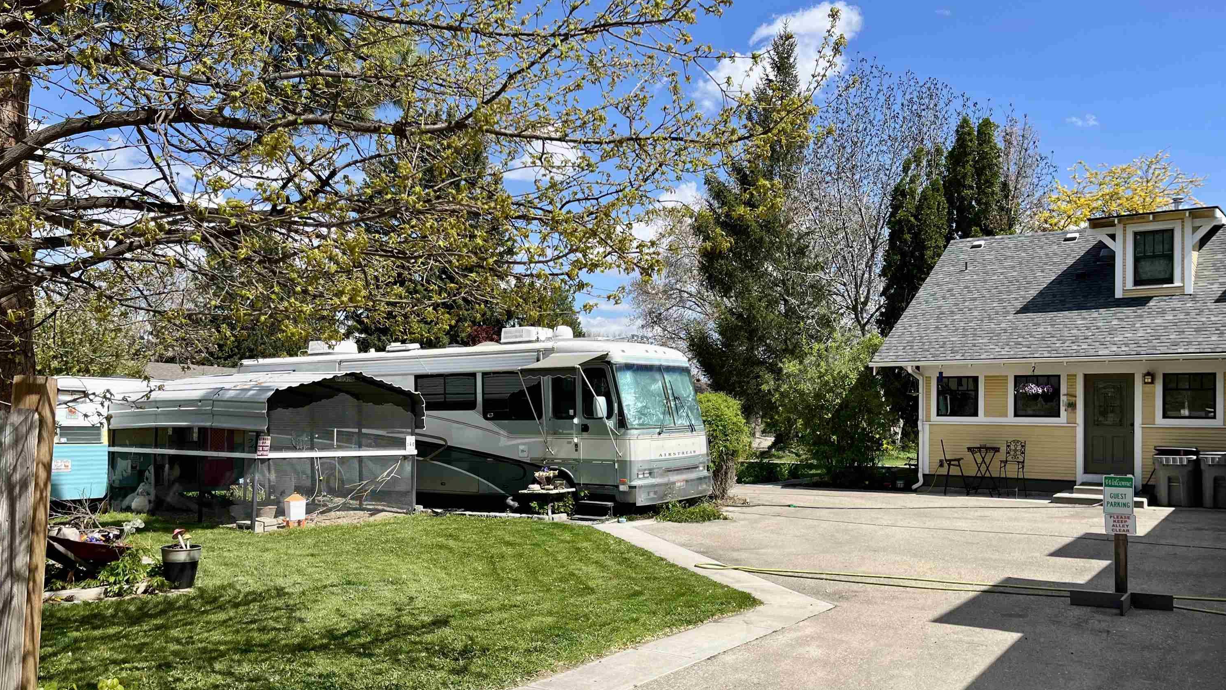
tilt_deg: +0.6
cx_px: 610
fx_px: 943
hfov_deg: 66.1
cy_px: 411
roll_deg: -1.2
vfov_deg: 40.0
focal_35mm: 29
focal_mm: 5.1
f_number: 1.6
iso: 50
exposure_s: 1/3521
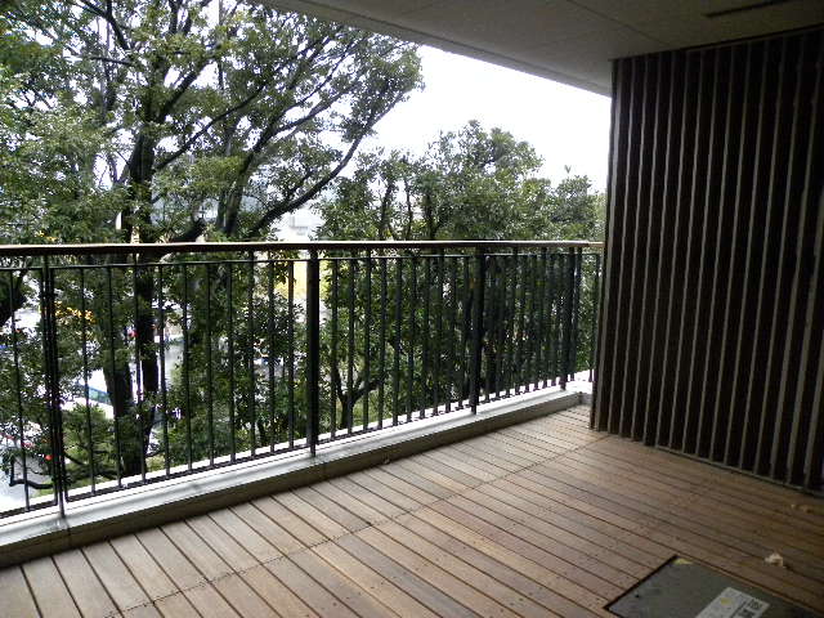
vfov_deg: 53.1
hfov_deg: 67.3
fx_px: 619
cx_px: 412
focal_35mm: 26
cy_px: 309
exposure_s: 1/62.1
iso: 400
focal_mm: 4.6
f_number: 2.8
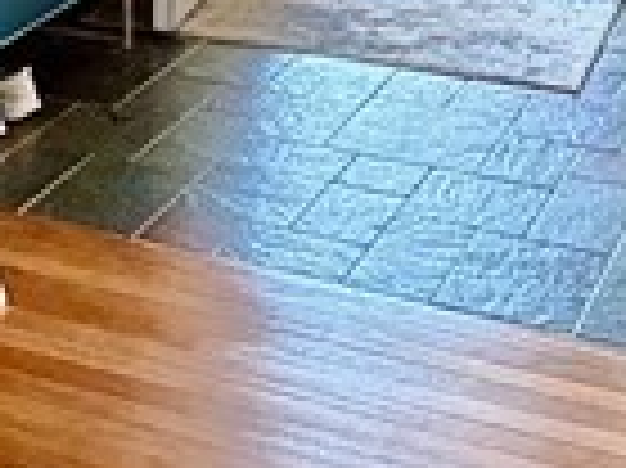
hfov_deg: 18.9
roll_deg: -0.1
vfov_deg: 12.8
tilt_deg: -4.9
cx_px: 140
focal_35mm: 103
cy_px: -410
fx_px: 1861
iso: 320
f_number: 2.2
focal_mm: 2.22
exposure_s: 1/60
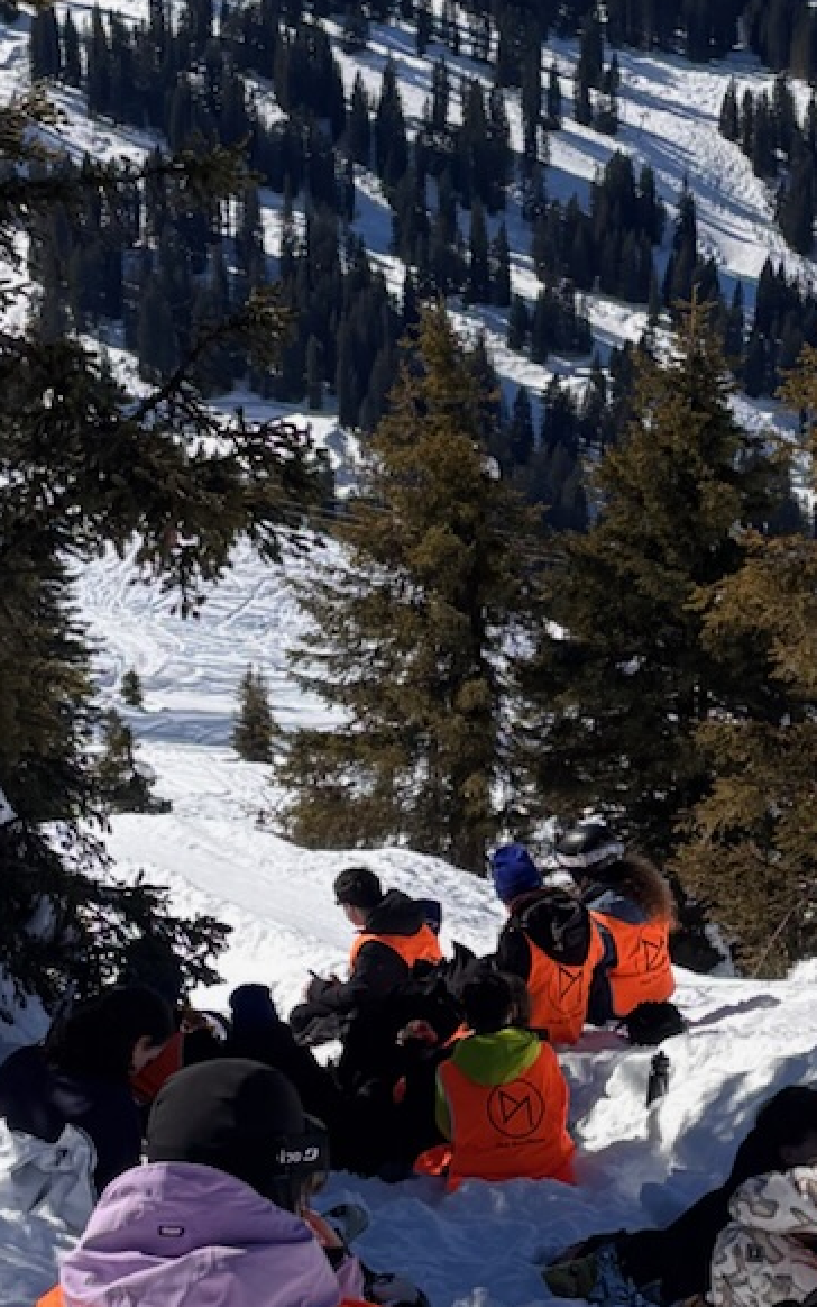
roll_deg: -2.6
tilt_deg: -18.4
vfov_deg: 21.4
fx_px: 3454
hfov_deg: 13.4
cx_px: 624
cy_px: 600
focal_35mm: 97
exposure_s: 1/5952
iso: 50
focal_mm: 5.96
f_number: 1.6
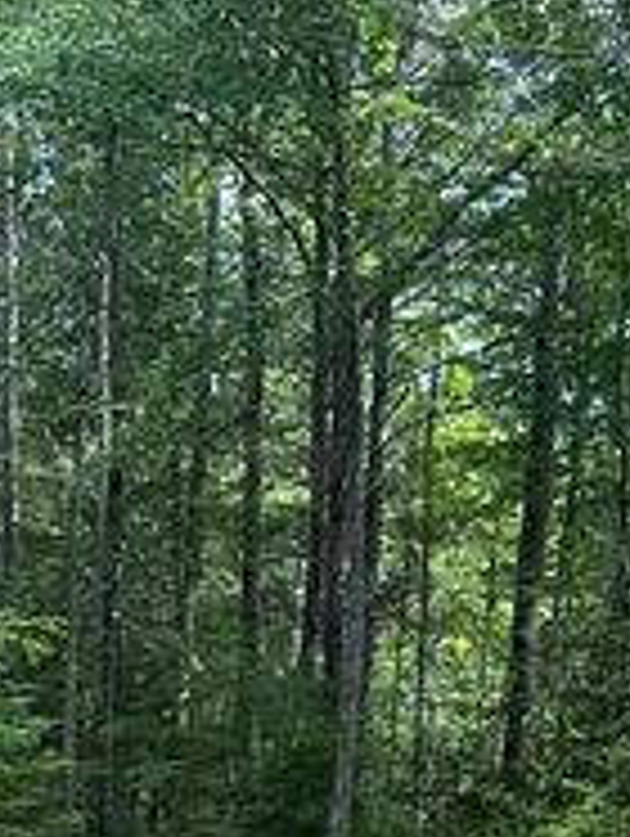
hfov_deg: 15.9
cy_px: 1204
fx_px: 2252
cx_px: 405
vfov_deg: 18.9
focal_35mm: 93
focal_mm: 5.7
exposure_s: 1/249
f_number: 1.5
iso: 40
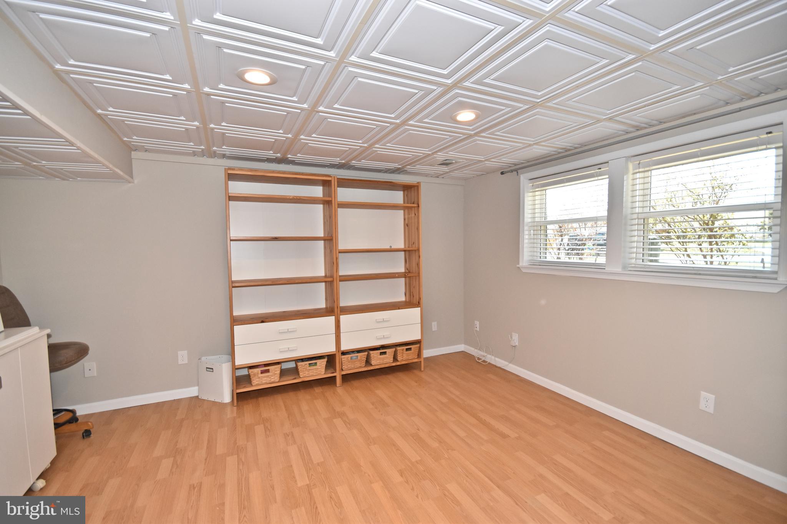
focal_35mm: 15
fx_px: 328
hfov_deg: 100.4
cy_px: 262
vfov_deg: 77.3
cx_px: 394
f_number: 7.1
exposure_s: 1/60
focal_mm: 10
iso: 800
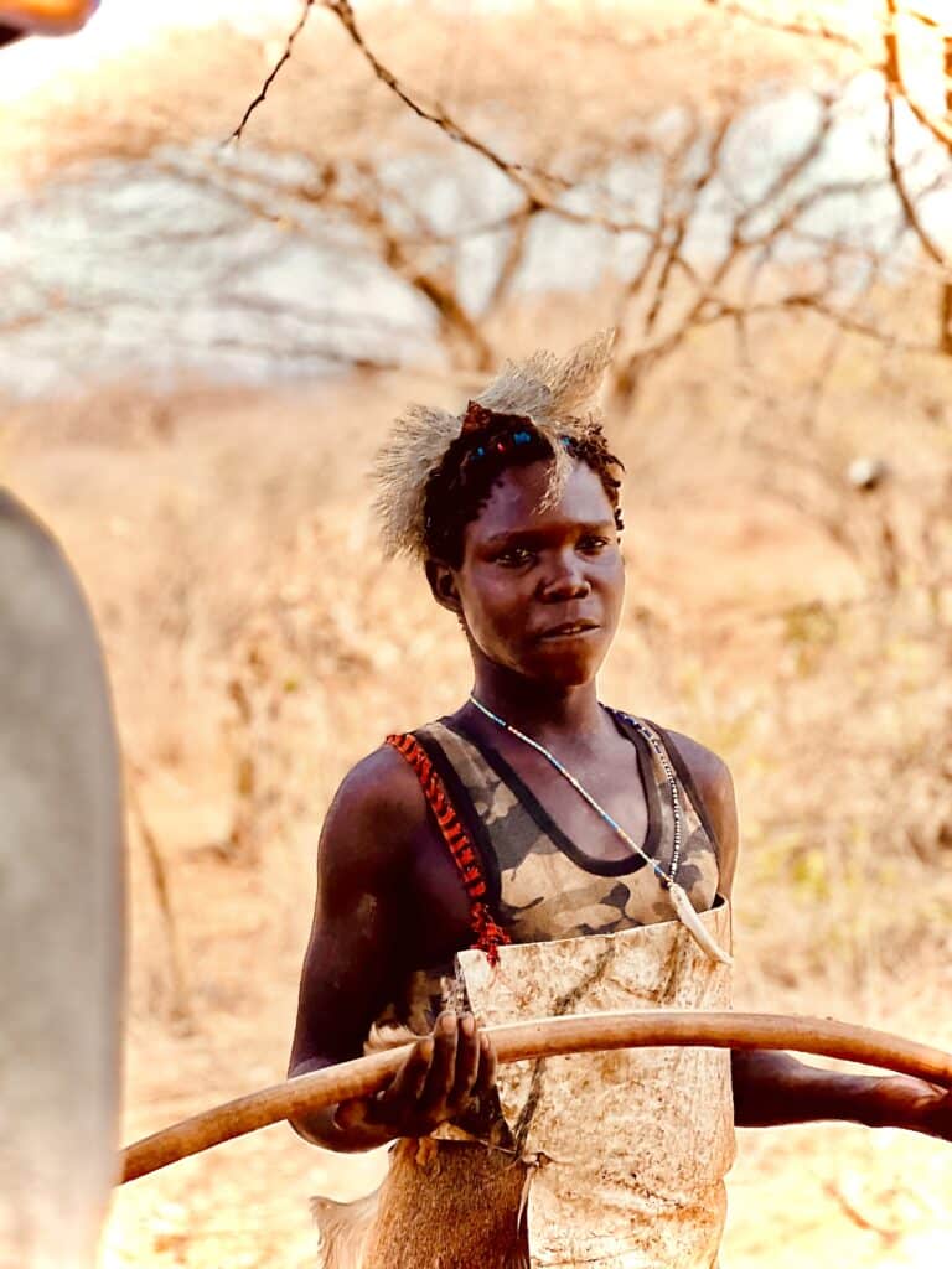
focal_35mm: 77
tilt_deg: -3.1
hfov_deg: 19.1
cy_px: 634
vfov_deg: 25.3
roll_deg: +3.2
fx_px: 2824
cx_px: 476
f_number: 2.8
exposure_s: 1/250
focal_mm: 9
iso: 25
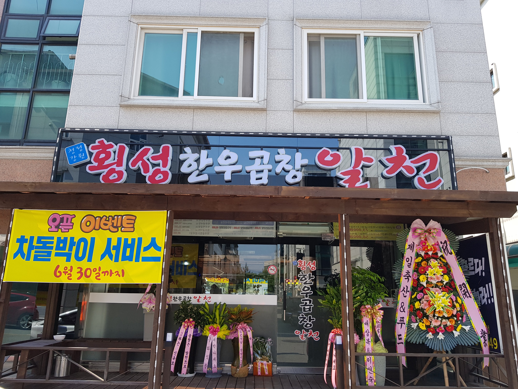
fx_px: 389
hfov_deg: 67.3
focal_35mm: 26
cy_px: 194
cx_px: 259
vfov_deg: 53.1
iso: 40
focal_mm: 4.2
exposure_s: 1/536
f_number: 1.7
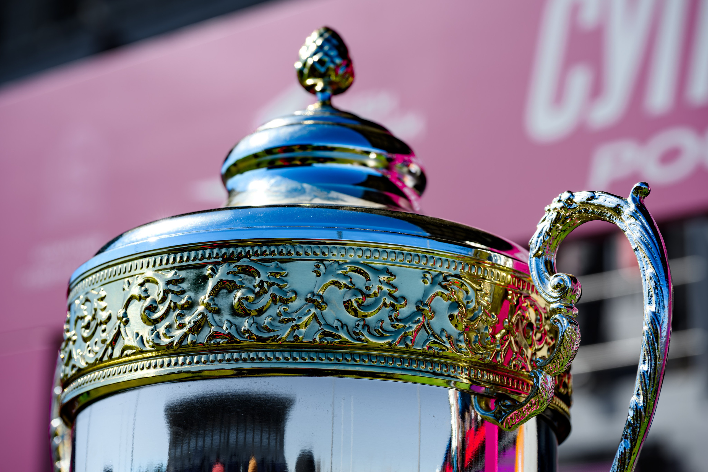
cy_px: 236
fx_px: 1731
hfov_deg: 23.1
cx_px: 354
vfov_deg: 15.5
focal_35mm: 88
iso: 100
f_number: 5.6
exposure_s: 1/800
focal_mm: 88
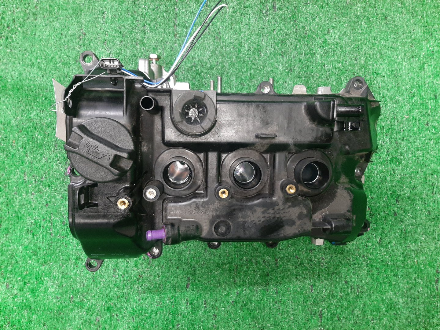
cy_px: 165
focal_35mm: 26
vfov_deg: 53.1
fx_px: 330
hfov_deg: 67.3
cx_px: 220
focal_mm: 3.93
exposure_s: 1/50
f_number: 1.7
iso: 208
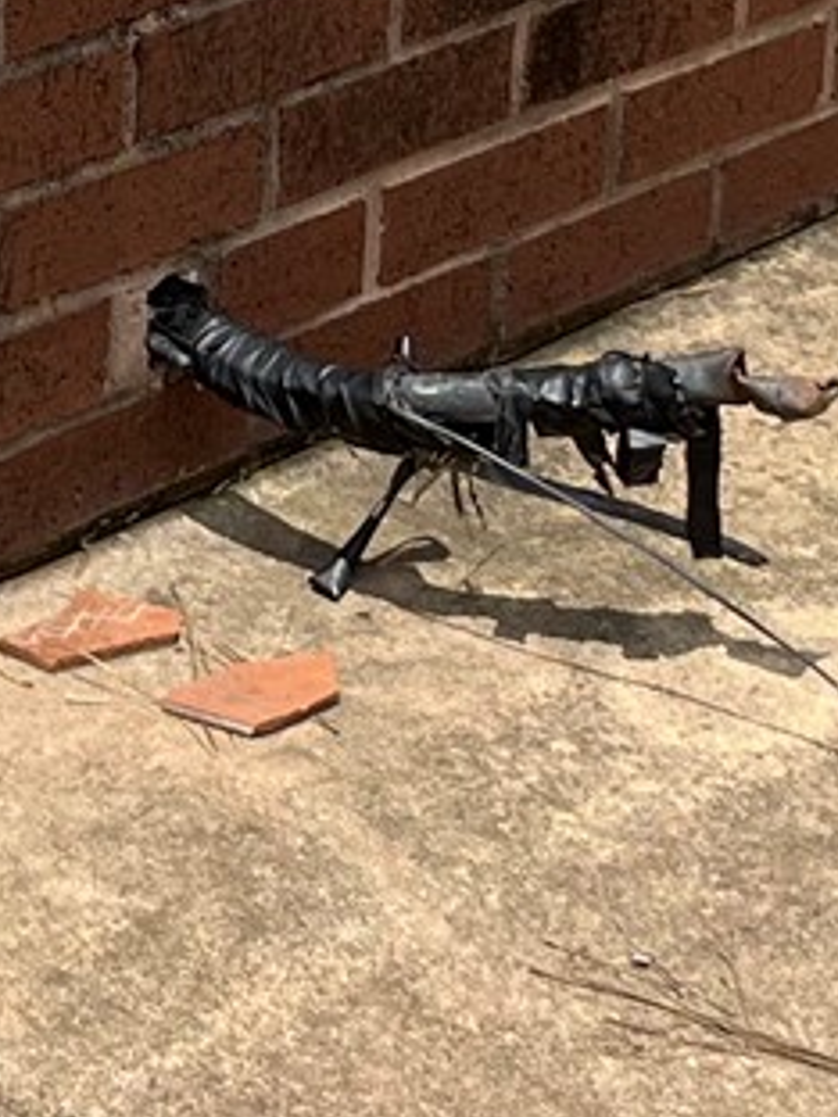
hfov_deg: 9.1
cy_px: -222
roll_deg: -0.3
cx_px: -229
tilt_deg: -17.5
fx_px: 5164
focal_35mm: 160
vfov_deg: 12.1
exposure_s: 1/2358
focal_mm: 5.1
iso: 50
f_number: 1.6
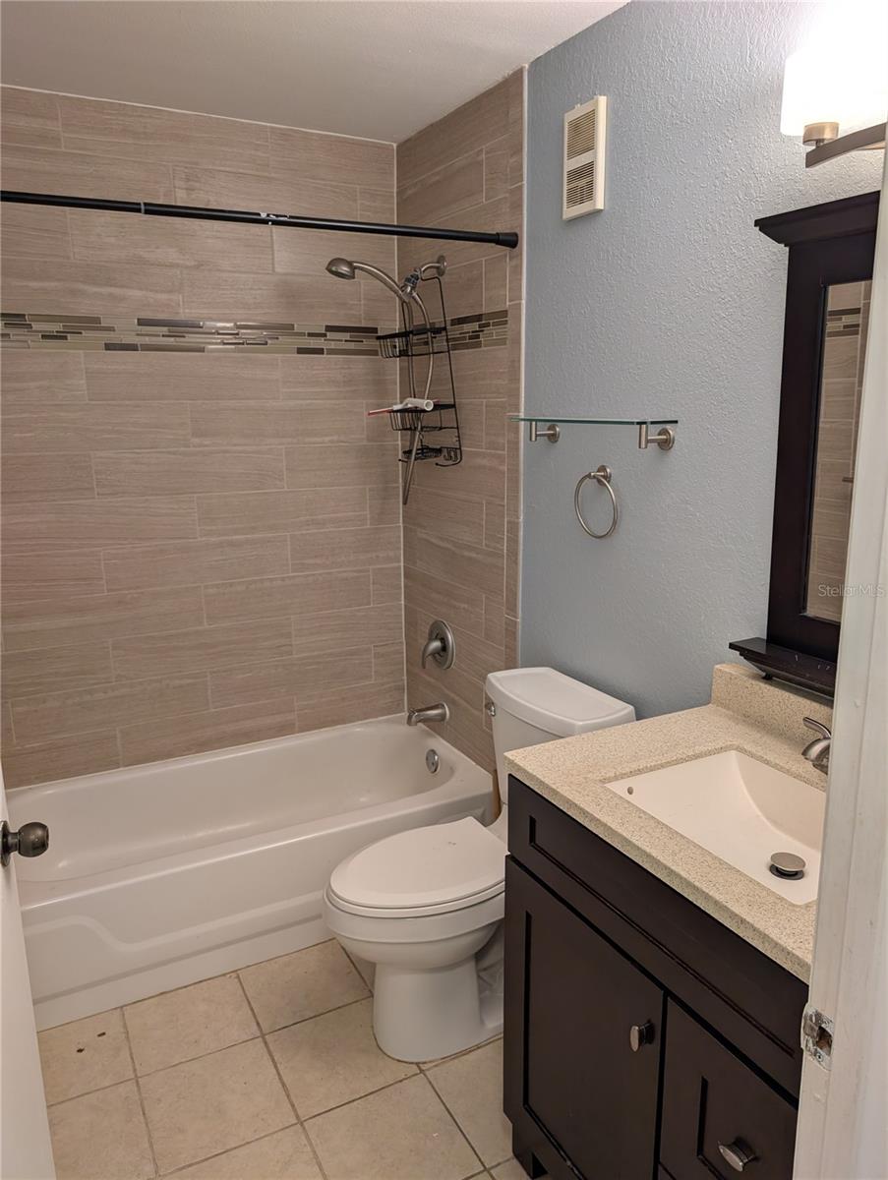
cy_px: 590
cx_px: 444
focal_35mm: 24
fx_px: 819
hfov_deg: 56.9
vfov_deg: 71.5
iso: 173
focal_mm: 6.9
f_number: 1.68
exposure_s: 1/120
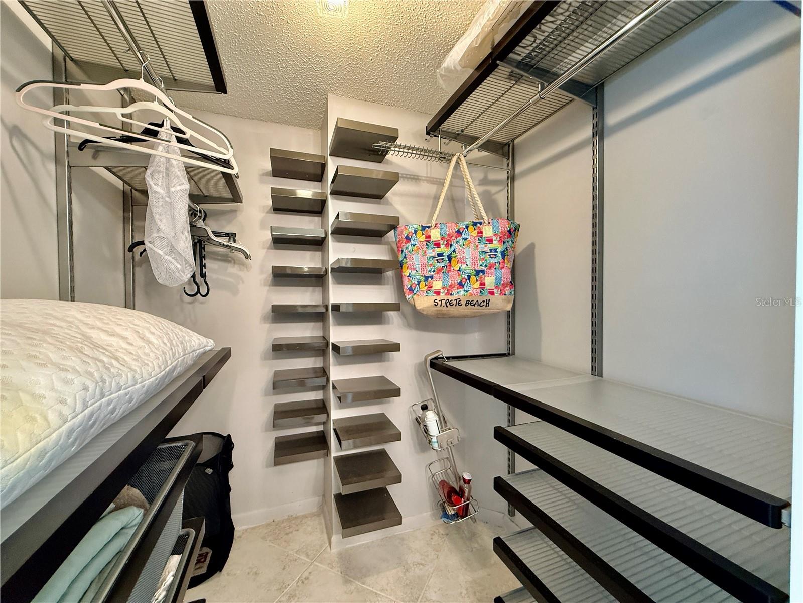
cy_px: 302
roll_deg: +0.5
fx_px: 325
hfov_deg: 102.1
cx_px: 402
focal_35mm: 14
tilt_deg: -0.1
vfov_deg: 85.7
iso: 250
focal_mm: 2.22
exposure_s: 1/60
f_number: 2.2
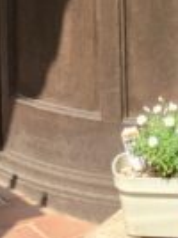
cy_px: -346
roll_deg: +2.0
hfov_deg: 6.7
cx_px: 139
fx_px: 1527
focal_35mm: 222
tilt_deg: +0.6
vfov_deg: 8.2
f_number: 2.2
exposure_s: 1/818
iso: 25
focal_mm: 4.15
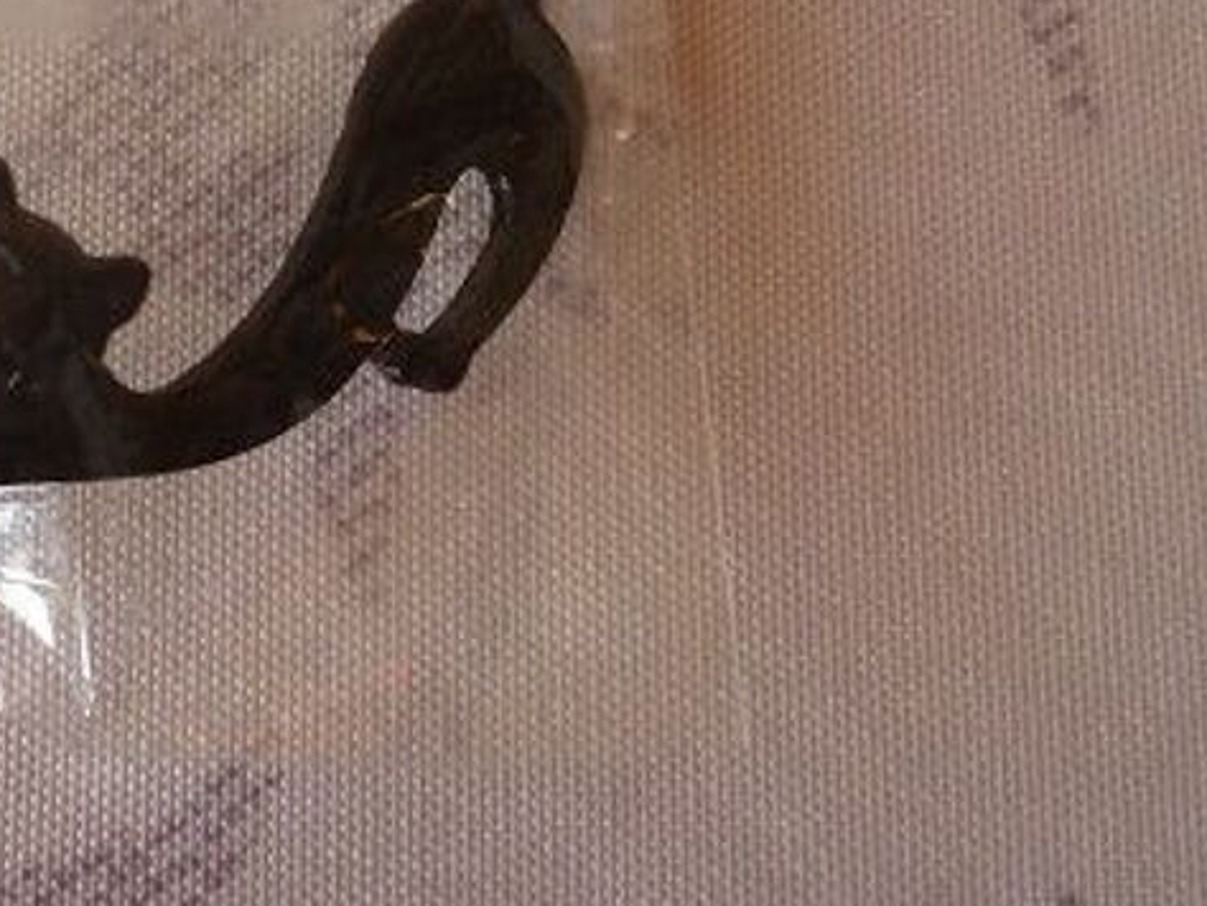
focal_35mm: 78
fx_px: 2721
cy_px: -36
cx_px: 56
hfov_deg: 24.1
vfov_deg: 18.3
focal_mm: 6.6
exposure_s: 1/80
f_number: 3.1
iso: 160
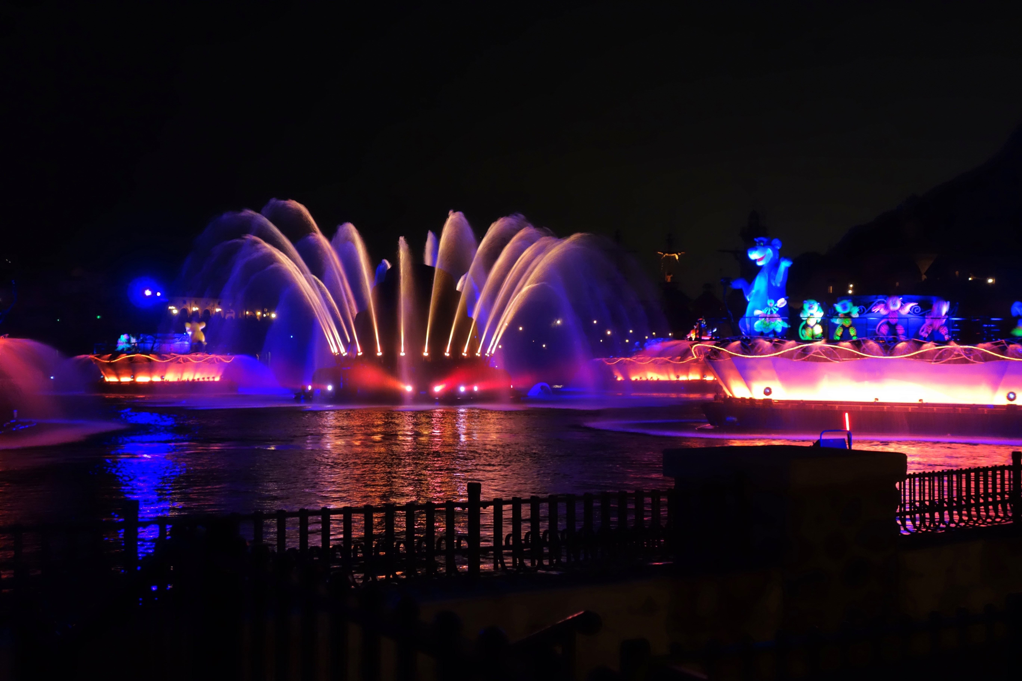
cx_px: 511
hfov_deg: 41.9
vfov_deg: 28.6
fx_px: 1334
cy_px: 340
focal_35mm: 47
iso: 800
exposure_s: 1/8
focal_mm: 17.4
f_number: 3.2
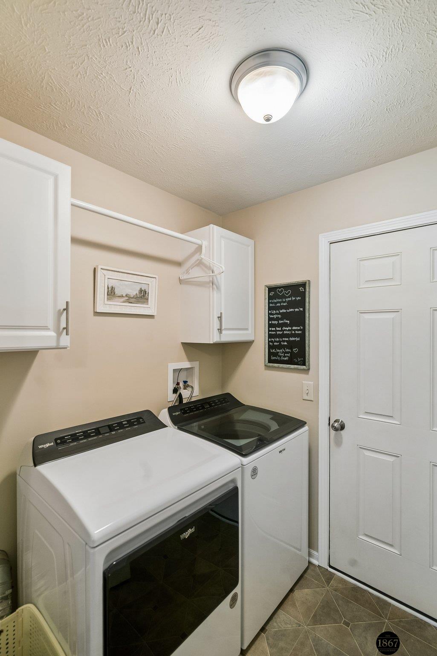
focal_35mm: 16
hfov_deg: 73.8
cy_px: 328
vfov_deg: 96.7
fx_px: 291
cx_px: 218
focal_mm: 16
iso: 400
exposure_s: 1/8
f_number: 6.3
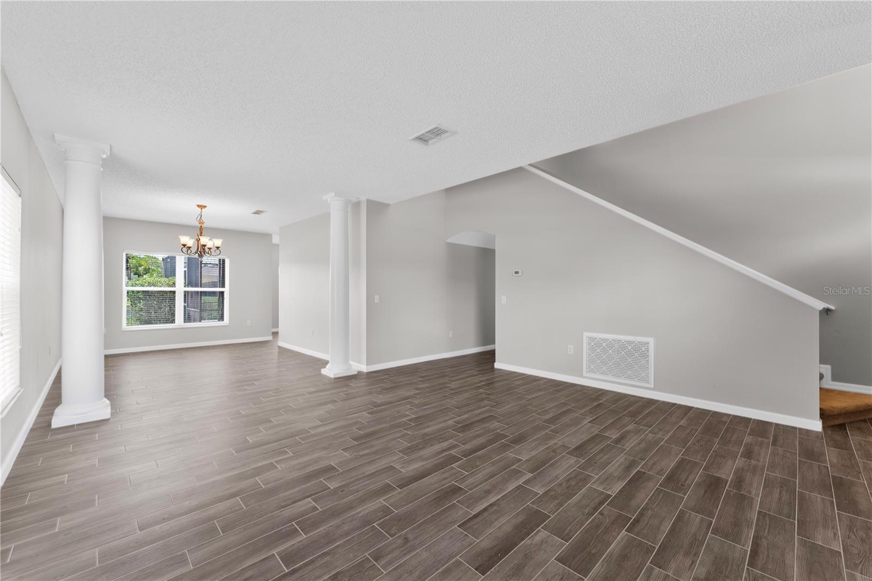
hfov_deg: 104.3
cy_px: 290
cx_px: 436
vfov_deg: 81.2
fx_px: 339
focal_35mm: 14
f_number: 8
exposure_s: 1/5
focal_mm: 14
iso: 320
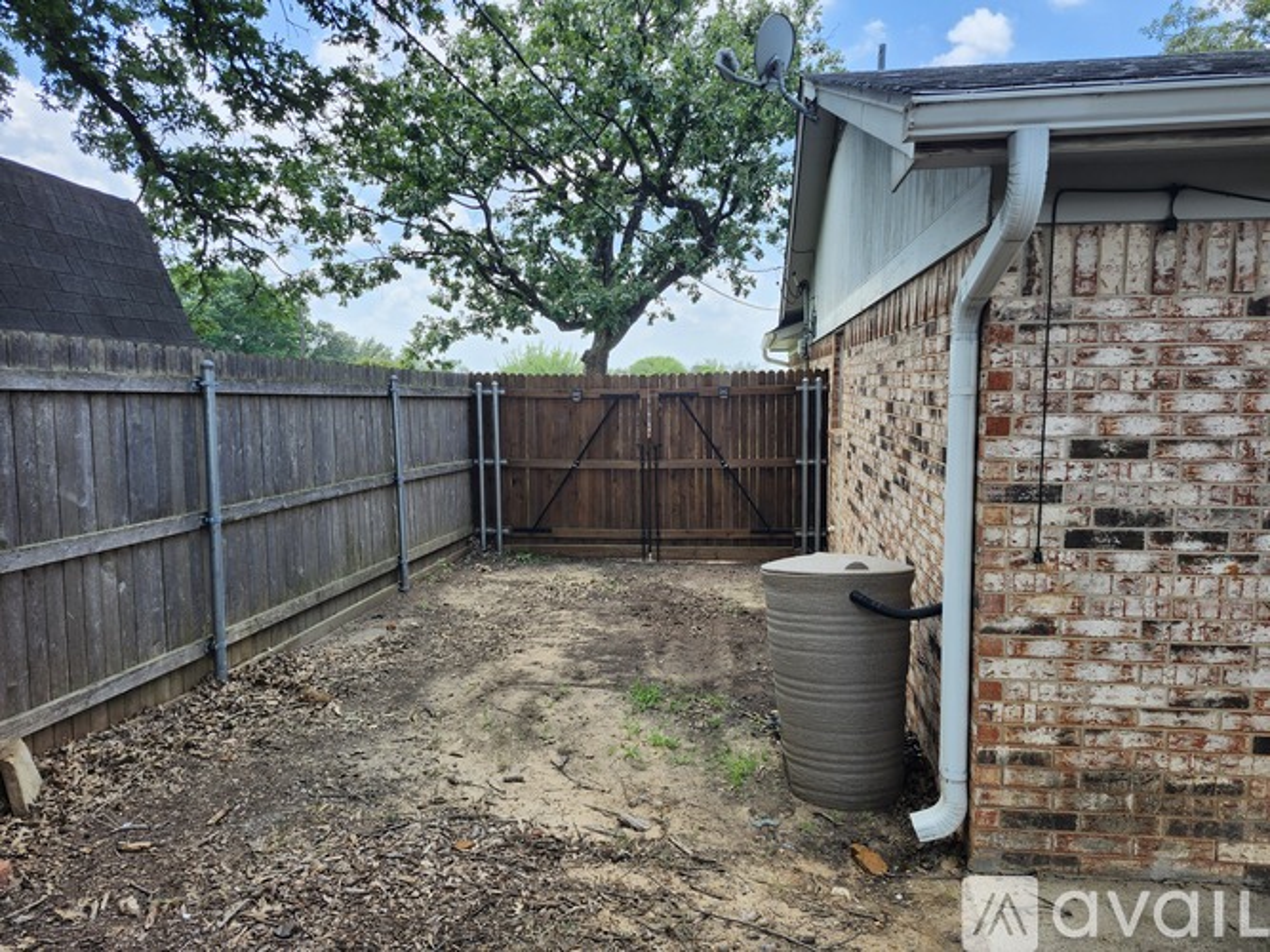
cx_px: 635
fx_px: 844
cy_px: 476
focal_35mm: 23
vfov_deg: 58.9
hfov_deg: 73.9
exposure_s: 1/370
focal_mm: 5.54
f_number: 1.8
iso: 25
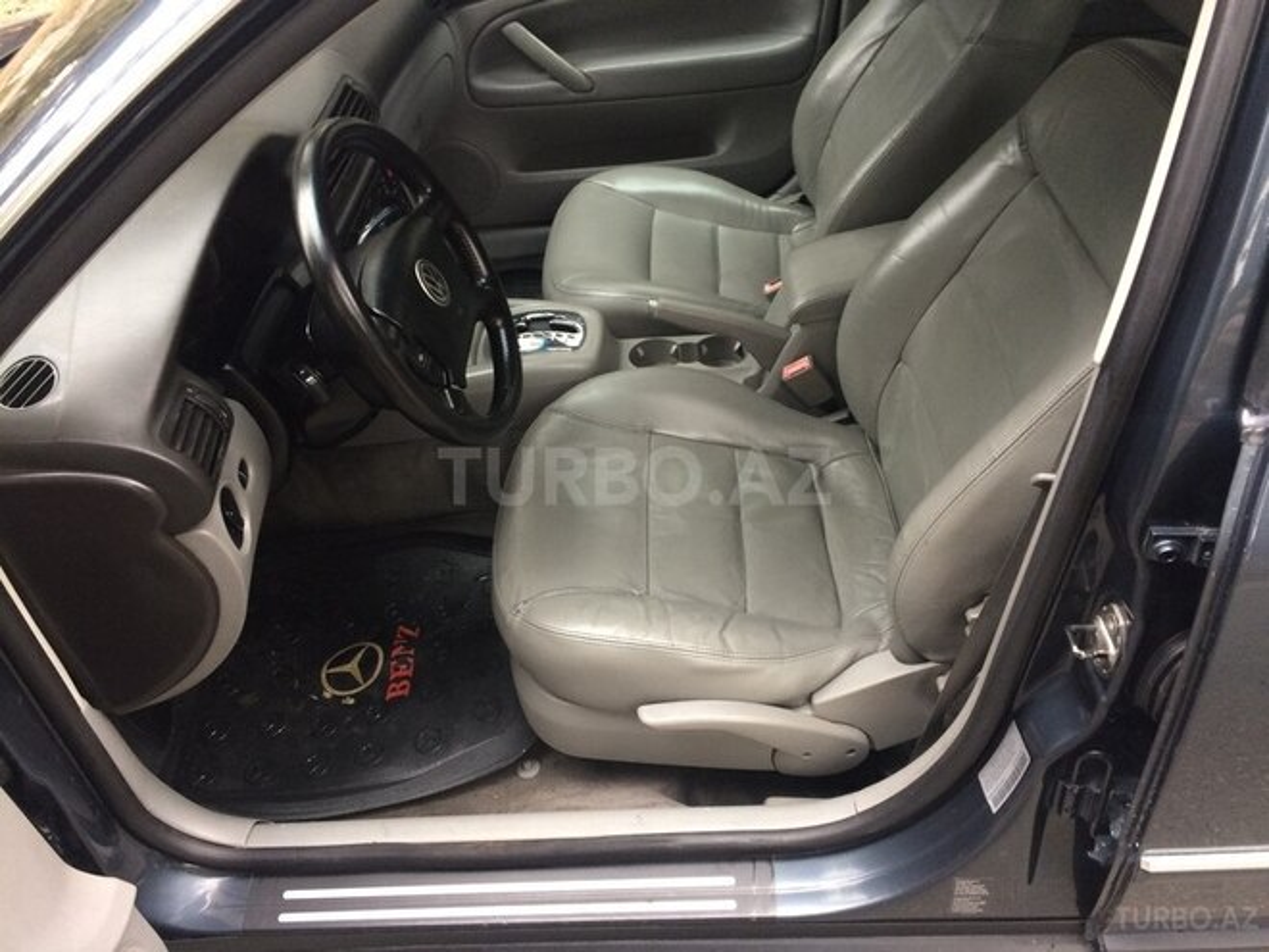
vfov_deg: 48.2
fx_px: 1063
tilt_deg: -42.4
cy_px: 476
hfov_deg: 61.7
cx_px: 634
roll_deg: +8.1
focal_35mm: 29
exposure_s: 1/33
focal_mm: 4.15
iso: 125
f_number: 2.2
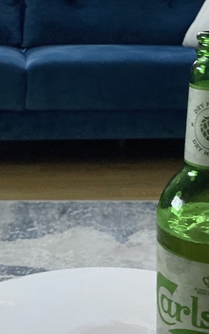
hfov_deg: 18.8
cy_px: 101
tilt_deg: -8.2
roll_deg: -3.2
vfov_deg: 29.5
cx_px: 106
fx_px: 630
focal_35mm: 69
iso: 500
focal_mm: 3.99
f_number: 1.8
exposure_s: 1/30
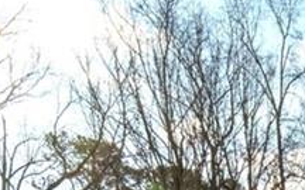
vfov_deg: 16.1
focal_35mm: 58
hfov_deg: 27.5
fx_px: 482
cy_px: 402
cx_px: 424
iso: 200
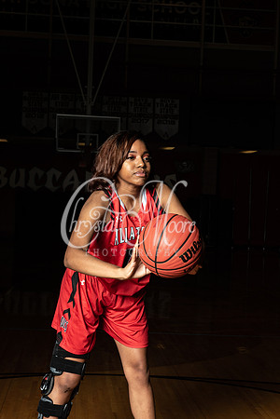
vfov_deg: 28.8
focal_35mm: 70
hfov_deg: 19.5
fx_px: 817
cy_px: 210
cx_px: 140
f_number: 14
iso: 320
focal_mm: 70
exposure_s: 1/200
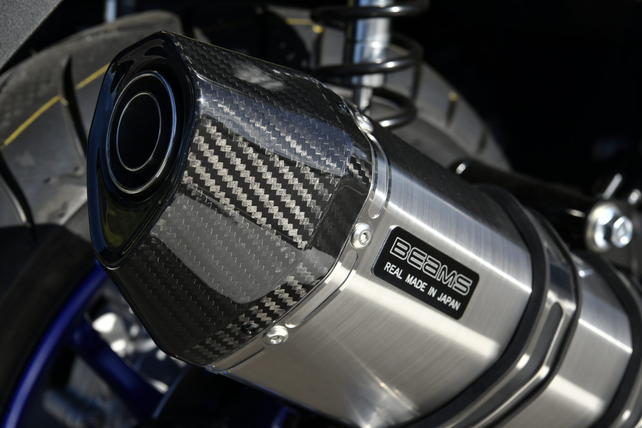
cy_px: 214
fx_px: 1248
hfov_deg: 28.8
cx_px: 321
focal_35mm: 70
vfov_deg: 19.5
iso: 640
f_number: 11
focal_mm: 70
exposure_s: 1/1000
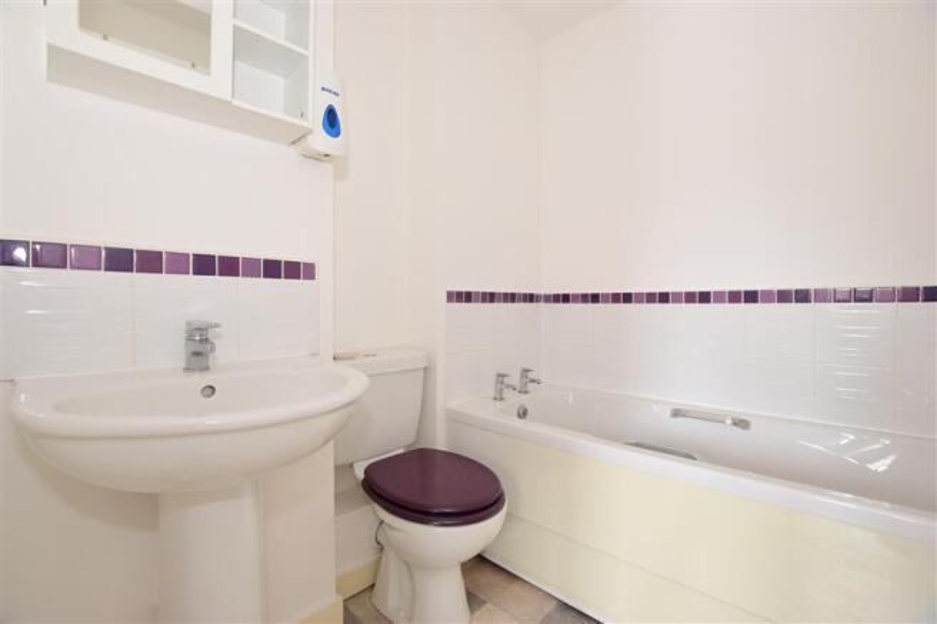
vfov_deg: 77.3
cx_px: 468
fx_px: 390
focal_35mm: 15
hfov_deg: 100.4
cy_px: 312
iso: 400
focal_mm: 10
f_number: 5.6
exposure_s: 1/8
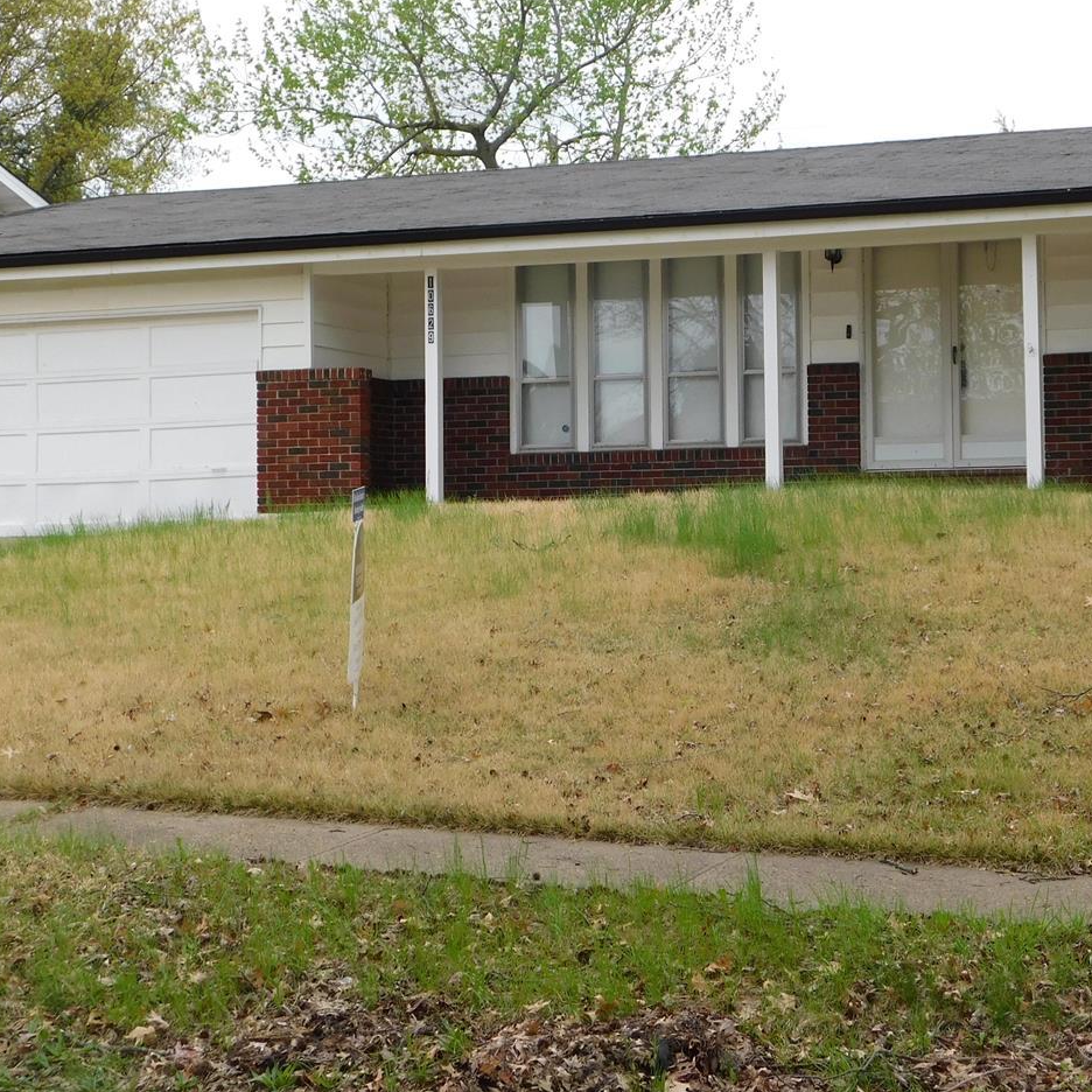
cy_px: 450
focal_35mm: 68
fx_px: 2427
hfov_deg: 25.3
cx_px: 687
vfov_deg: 25.3
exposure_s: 1/125
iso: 125
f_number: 3.7
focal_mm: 8
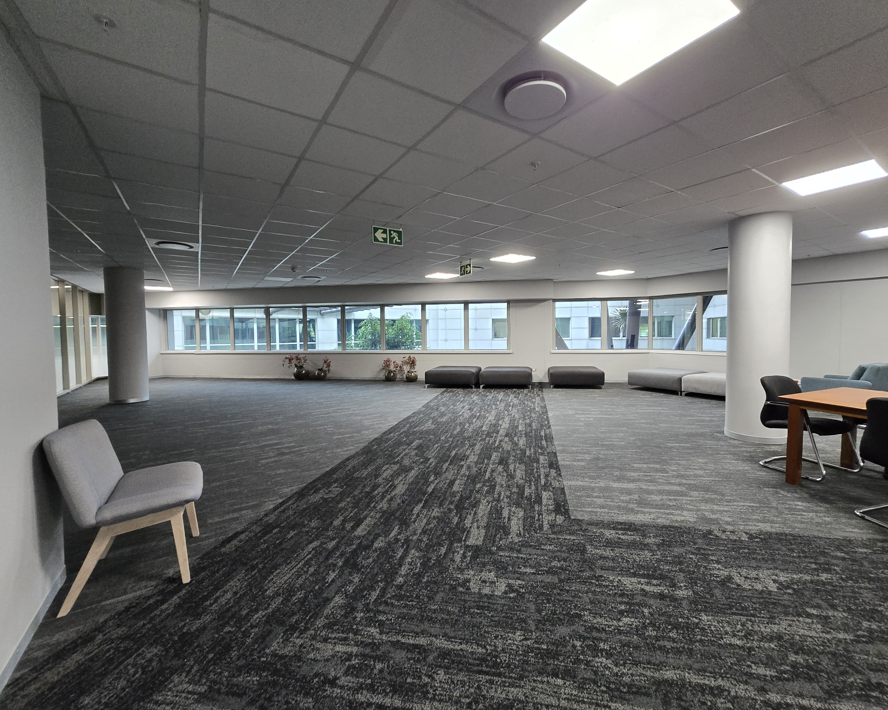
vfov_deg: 88.0
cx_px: 467
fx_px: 368
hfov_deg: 100.6
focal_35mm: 14
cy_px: 352
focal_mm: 1.7
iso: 200
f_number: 2.2
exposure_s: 1/50
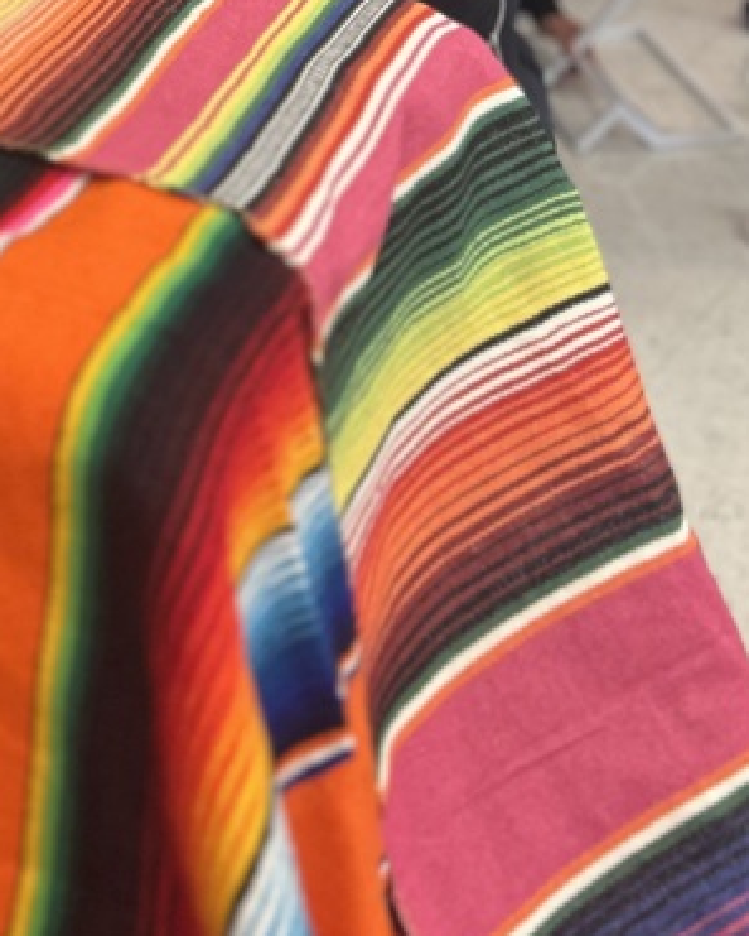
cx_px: -3
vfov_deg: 23.7
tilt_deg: -15.6
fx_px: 1939
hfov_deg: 21.1
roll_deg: +1.8
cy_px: -300
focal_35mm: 70
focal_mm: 5.7
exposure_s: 1/120
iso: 100
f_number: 1.5
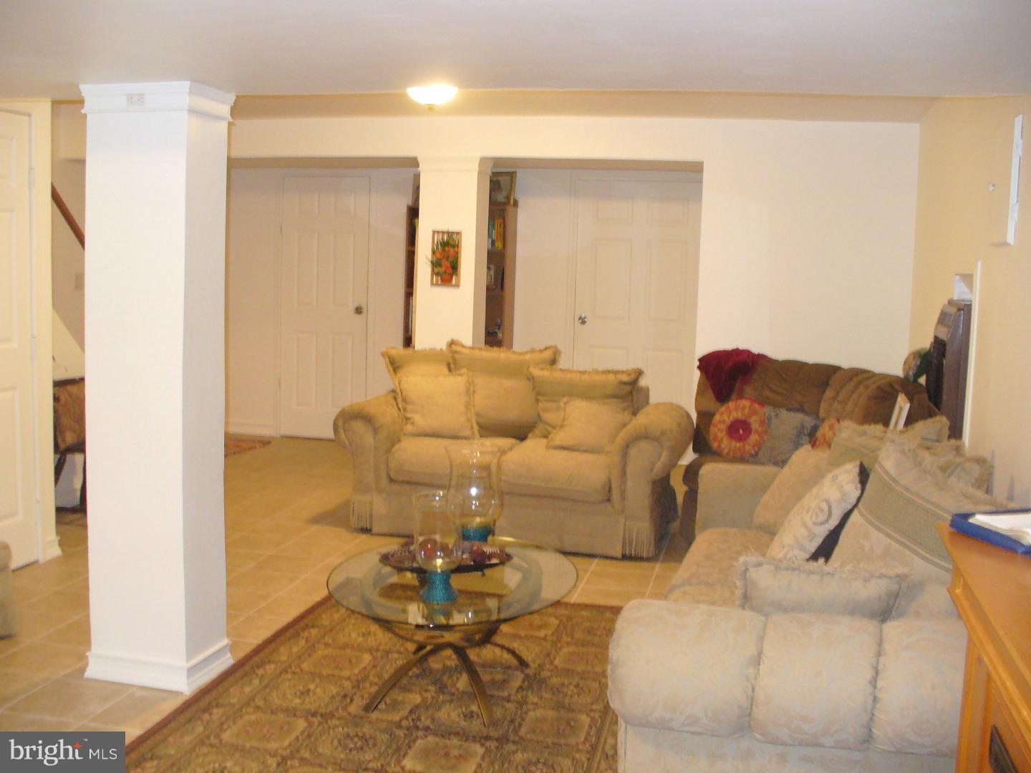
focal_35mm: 37
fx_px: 1102
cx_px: 516
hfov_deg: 50.1
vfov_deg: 38.7
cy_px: 386
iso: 200
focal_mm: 6.1
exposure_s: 1/8
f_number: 2.8
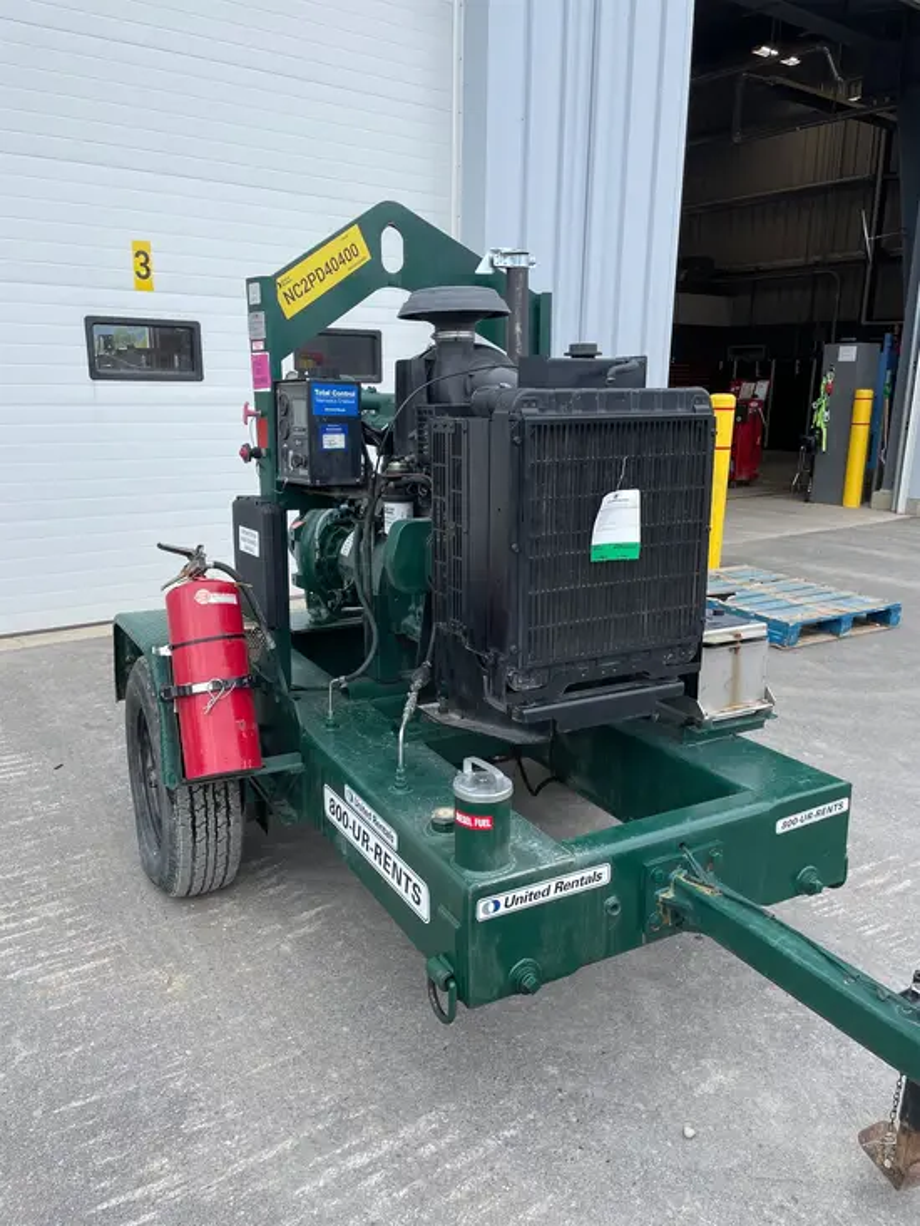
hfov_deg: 53.1
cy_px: 613
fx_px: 921
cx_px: 460
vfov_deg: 67.3
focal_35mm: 26
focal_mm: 4.2
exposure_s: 1/1024
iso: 32
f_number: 1.6
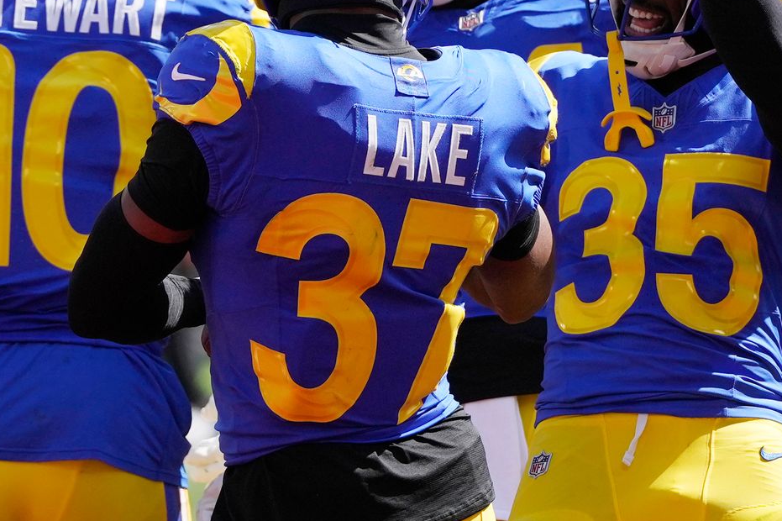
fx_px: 14331
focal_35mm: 660
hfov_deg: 3.1
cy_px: 225
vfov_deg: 2.1
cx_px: 652
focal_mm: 200
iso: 400
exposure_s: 1/4000
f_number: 3.5
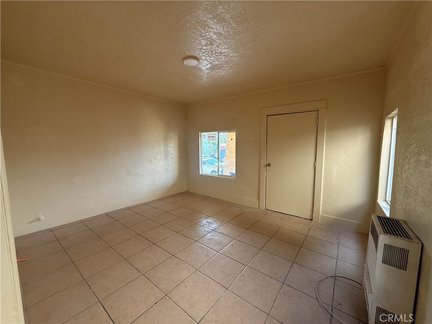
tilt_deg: -4.1
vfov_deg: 85.7
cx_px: 216
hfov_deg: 102.1
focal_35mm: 14
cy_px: 162
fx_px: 175
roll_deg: -0.1
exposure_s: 1/99
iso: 160
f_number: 2.2
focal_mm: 2.22
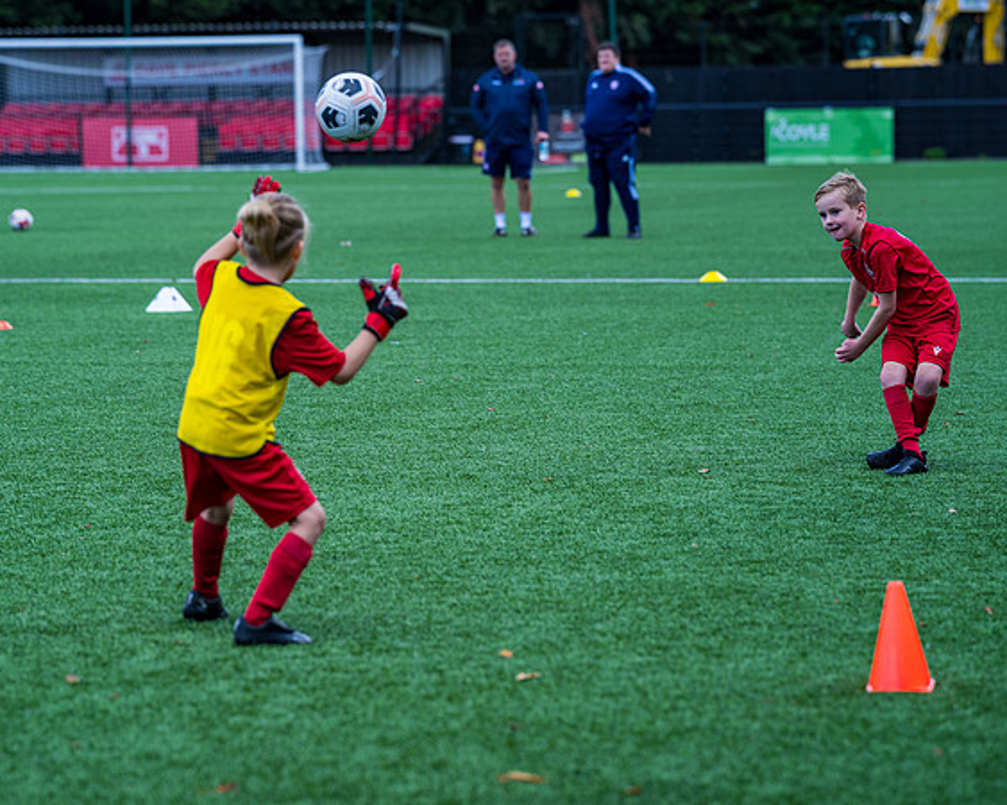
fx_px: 4545
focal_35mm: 153
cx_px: 427
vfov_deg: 10.1
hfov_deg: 12.6
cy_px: 402
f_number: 4
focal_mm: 135
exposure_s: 1/1000
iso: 400
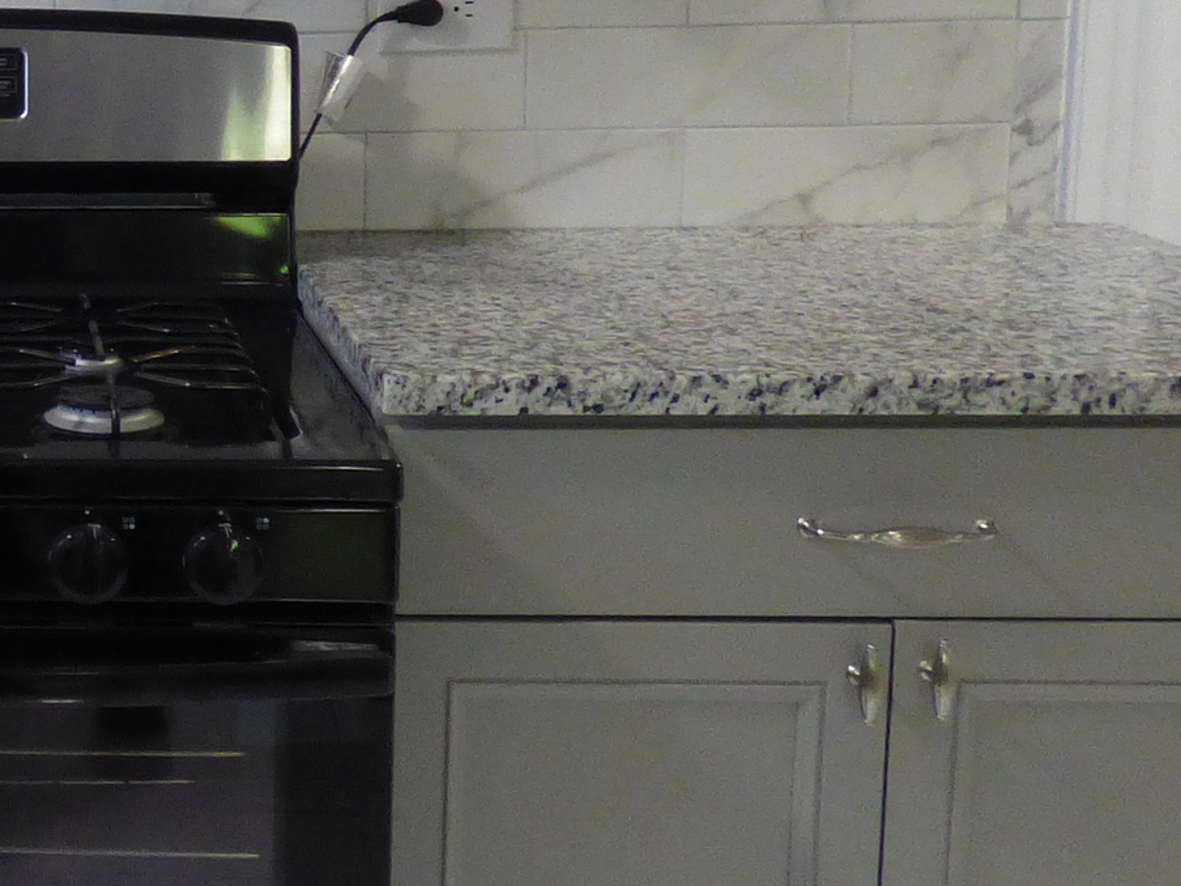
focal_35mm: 68
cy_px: 196
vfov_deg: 21.4
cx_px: -357
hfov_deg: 24.8
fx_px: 2320
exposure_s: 1/40
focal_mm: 3.58
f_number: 2.8
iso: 400
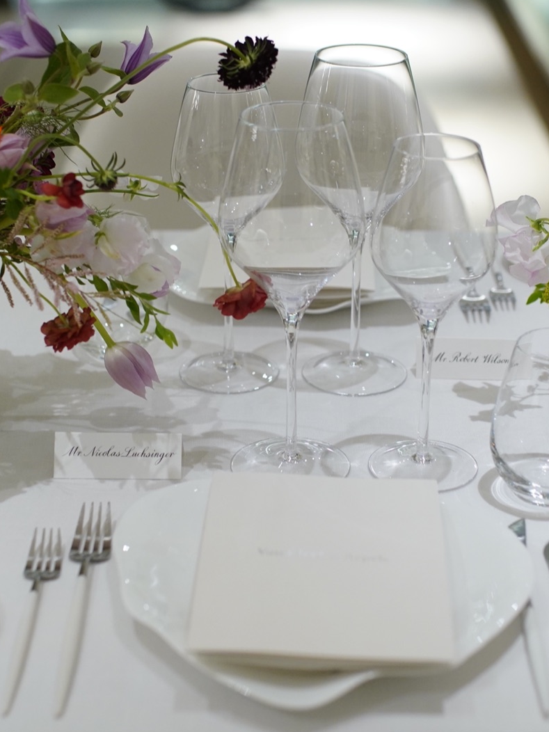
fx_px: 1607
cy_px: 366
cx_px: 317
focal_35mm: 76
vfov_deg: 25.7
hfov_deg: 19.4
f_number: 2
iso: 1000
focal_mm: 35
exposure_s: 1/60
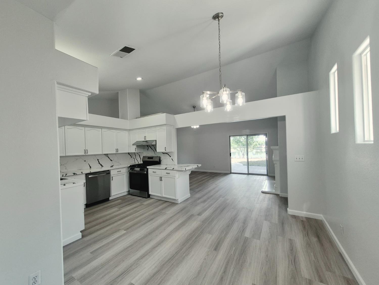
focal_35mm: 13
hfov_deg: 106.2
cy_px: 142
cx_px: 190
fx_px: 142
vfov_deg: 89.9
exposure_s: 1/120
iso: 80
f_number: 2.2
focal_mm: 1.74
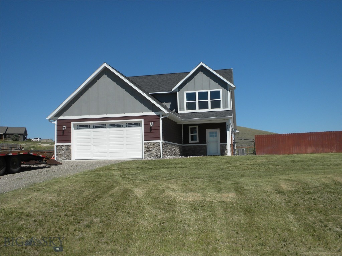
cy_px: 128
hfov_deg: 50.1
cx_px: 171
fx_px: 366
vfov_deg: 38.7
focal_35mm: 37
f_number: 10
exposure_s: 1/186
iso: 64
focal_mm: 6.6
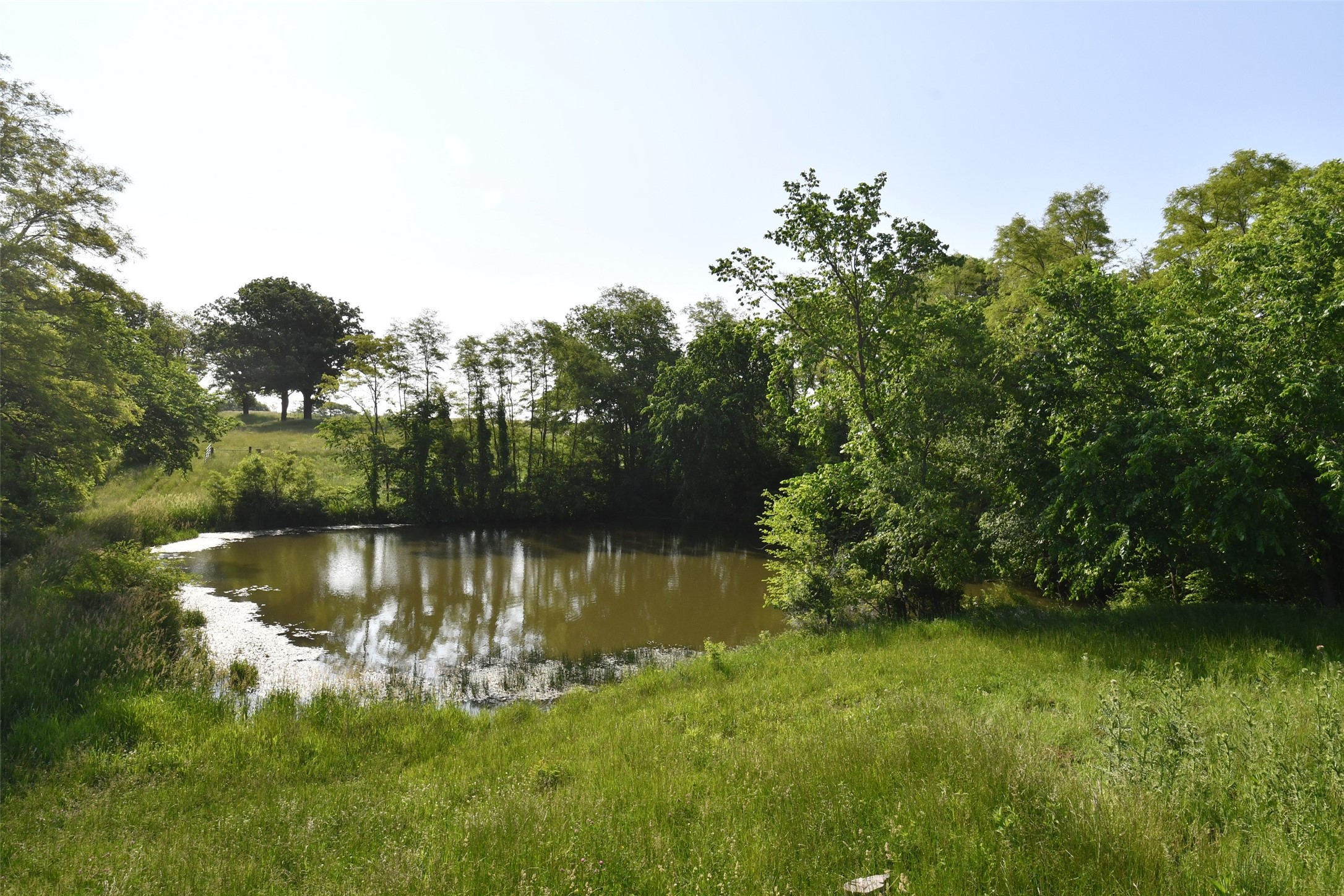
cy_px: 448
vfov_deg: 64.6
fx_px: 709
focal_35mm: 19
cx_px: 672
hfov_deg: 86.9
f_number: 11
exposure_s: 1/500
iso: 400
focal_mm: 13
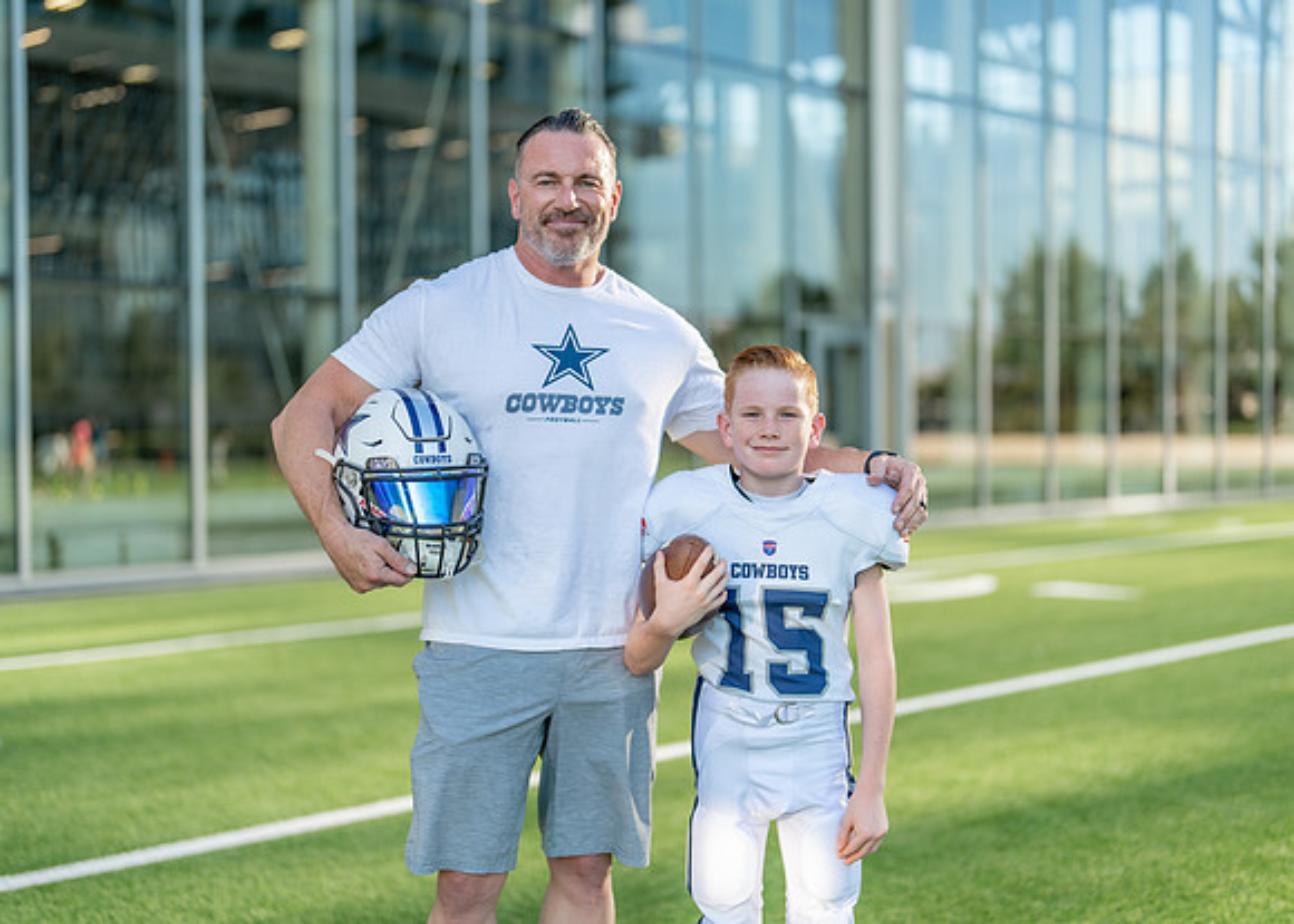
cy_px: 462
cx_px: 647
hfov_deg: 36.9
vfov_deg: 26.8
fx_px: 1941
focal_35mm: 53
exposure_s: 1/2500
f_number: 1.2
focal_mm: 50
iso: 100
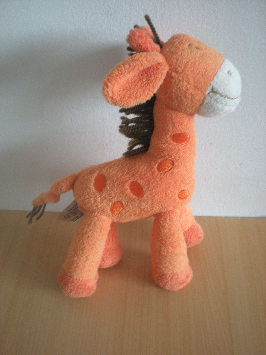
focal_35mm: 38
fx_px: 389
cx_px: 133
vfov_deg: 49.0
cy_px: 178
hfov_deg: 37.7
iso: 200
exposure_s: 1/12.2
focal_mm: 6.3
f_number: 3.1
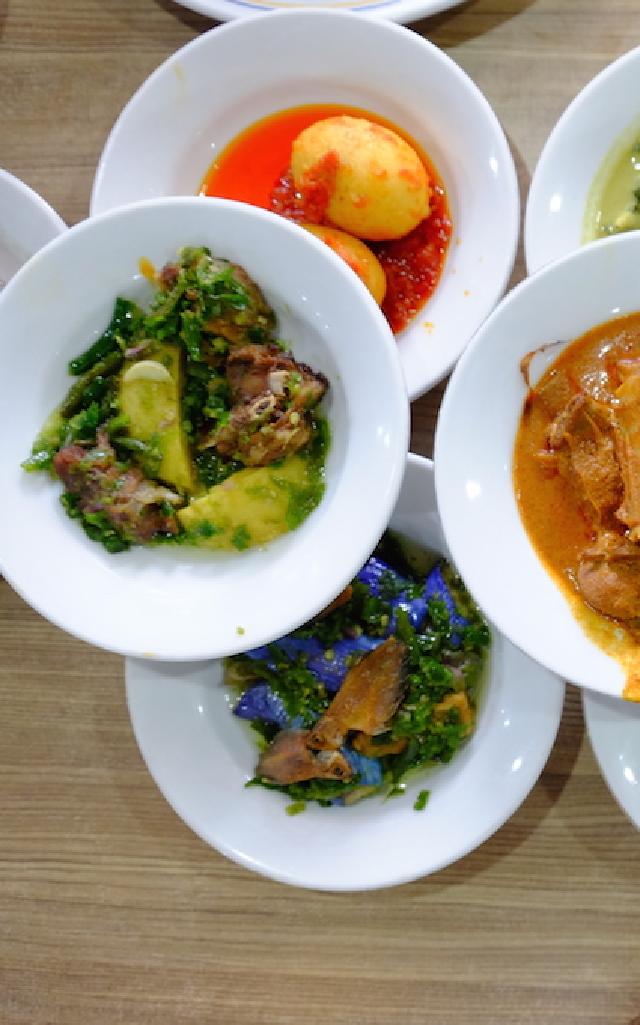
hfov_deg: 25.9
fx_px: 1285
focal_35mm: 46
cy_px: 512
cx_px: 705
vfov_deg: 43.5
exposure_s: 1/60
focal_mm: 20.1
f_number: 3.6
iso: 1000
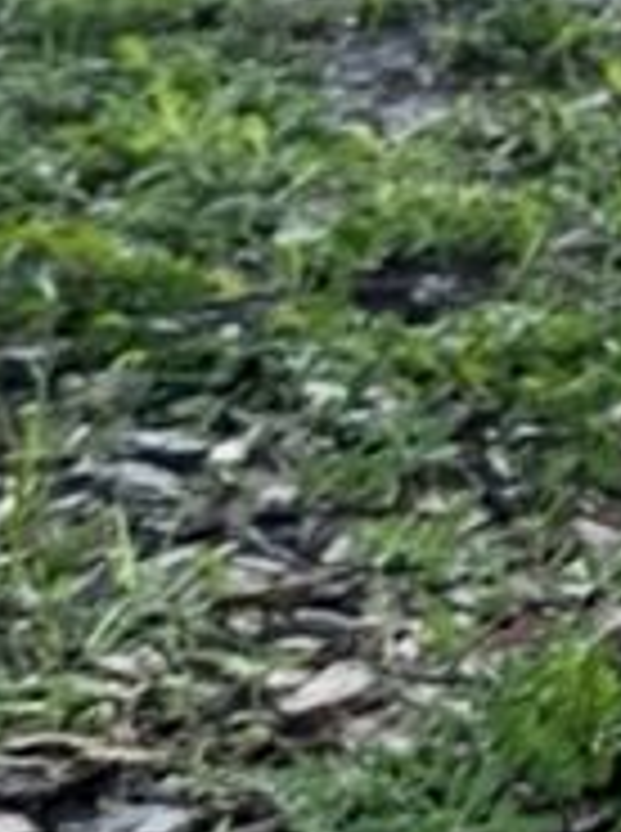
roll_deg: +0.9
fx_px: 2496
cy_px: -121
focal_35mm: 104
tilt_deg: -13.9
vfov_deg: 18.1
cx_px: 1156
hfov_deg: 12.8
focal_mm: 6.76
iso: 80
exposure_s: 1/1131
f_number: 1.78
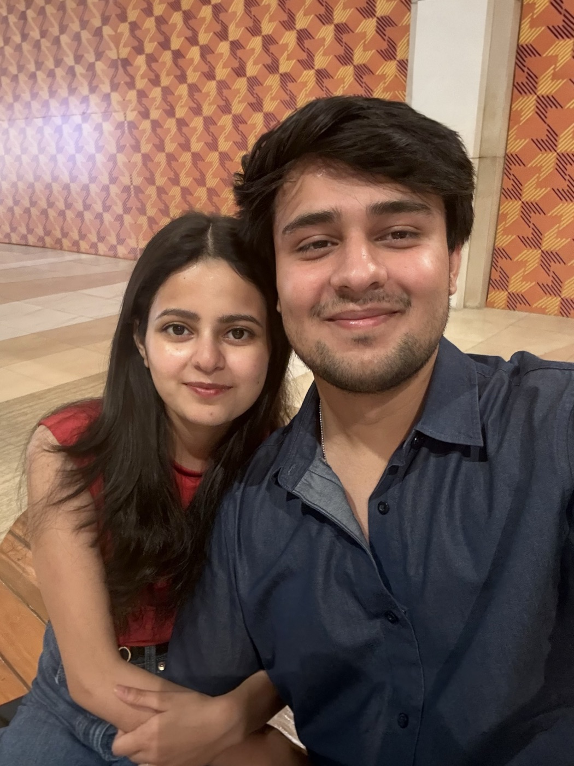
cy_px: 383
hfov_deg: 58.9
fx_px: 509
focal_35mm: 23
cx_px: 287
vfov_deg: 73.9
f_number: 1.9
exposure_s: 1/25
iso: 320
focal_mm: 2.69
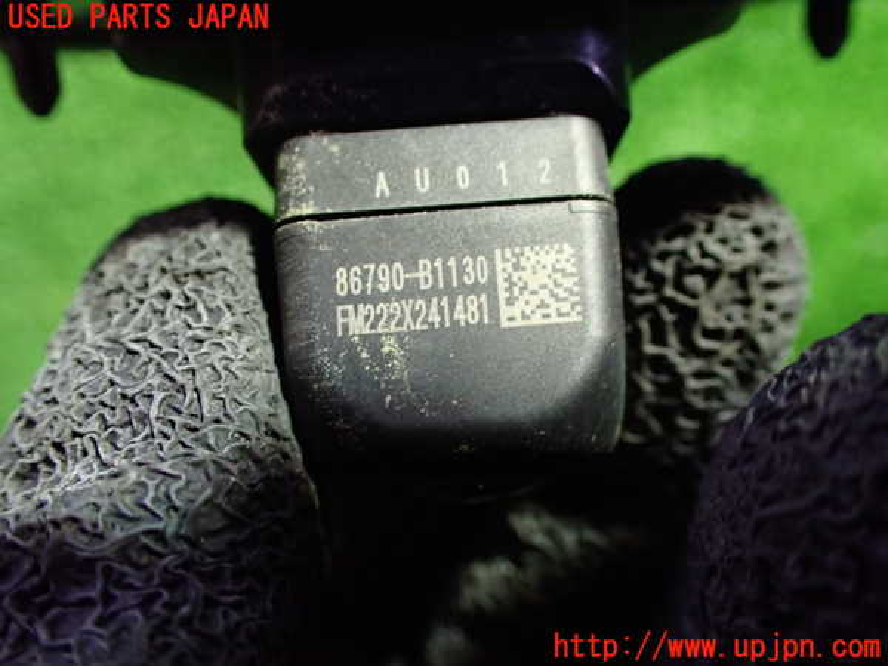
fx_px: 770
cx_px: 444
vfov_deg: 46.8
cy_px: 333
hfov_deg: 60.0
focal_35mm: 30
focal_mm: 5.4
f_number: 2.3
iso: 800
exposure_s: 1/40
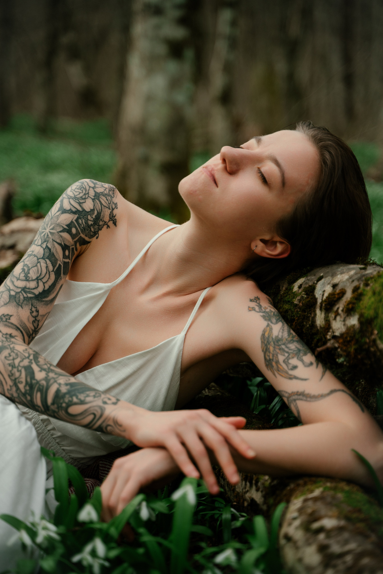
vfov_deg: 28.4
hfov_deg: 19.2
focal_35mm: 71
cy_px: 287
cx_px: 192
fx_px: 1133
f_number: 2.8
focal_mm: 71
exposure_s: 1/400
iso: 80
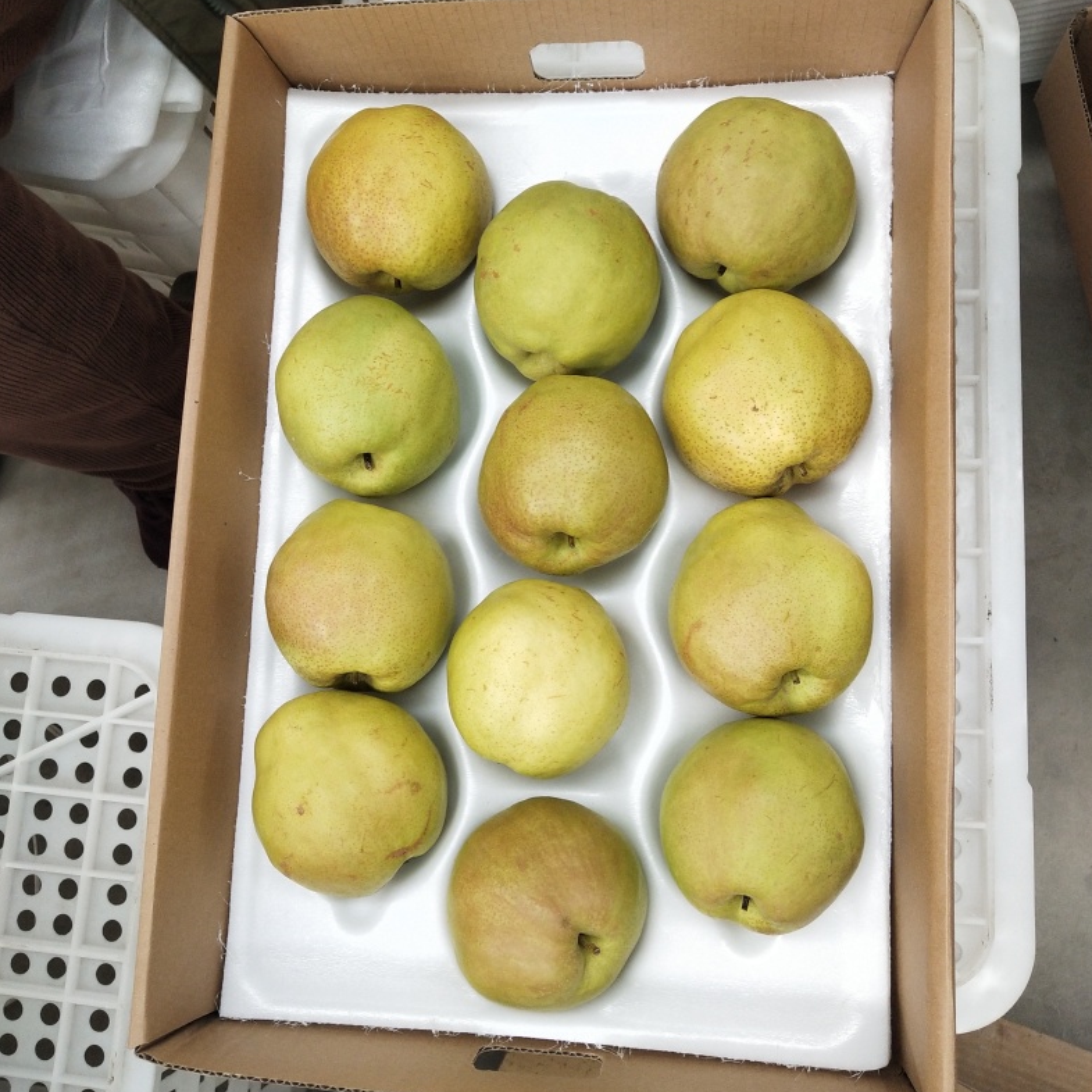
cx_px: 547
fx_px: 1285
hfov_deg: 46.0
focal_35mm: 36
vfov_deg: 46.0
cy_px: 551
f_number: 1.8
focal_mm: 3.95
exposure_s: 1/100
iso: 84
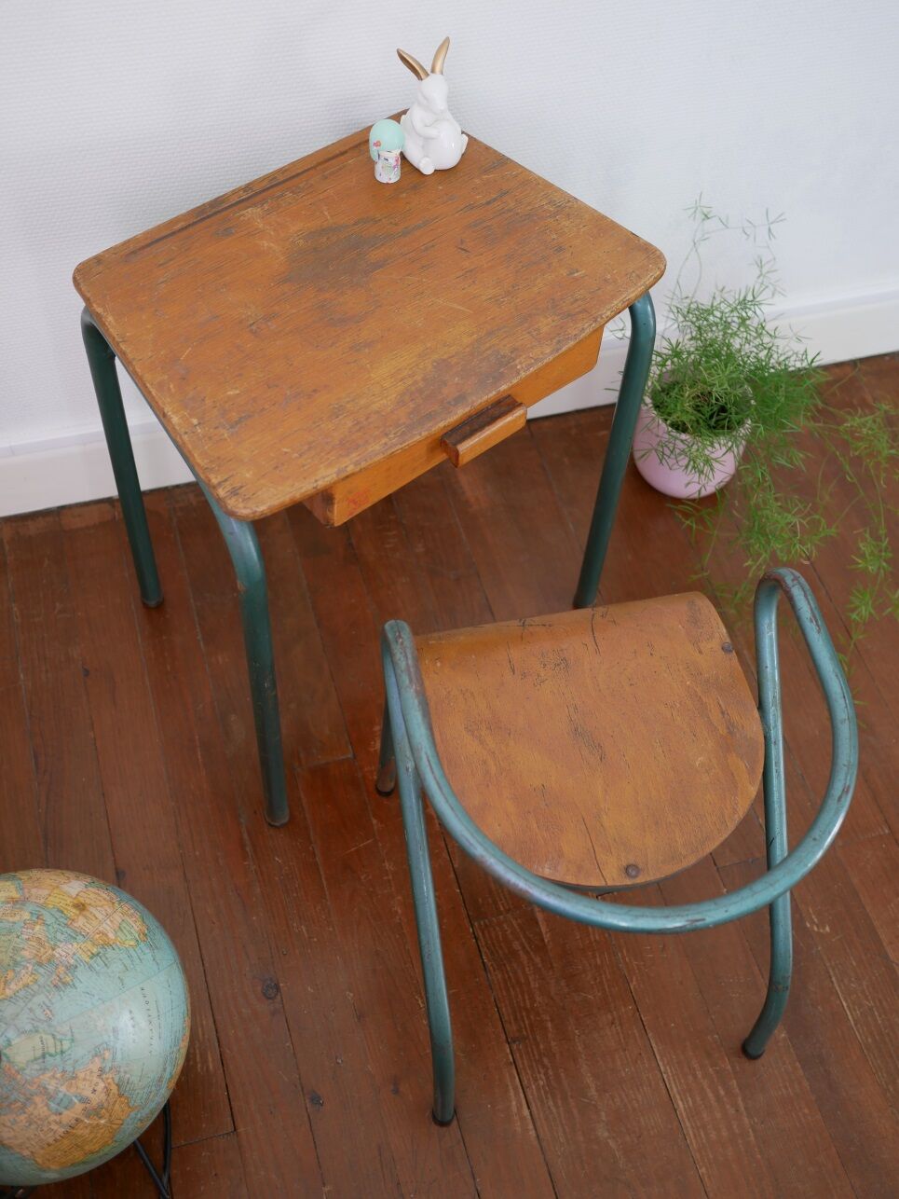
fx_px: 1385
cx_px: 450
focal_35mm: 40
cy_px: 600
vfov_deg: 46.8
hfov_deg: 36.0
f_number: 1.8
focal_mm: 20
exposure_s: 1/125
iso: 200
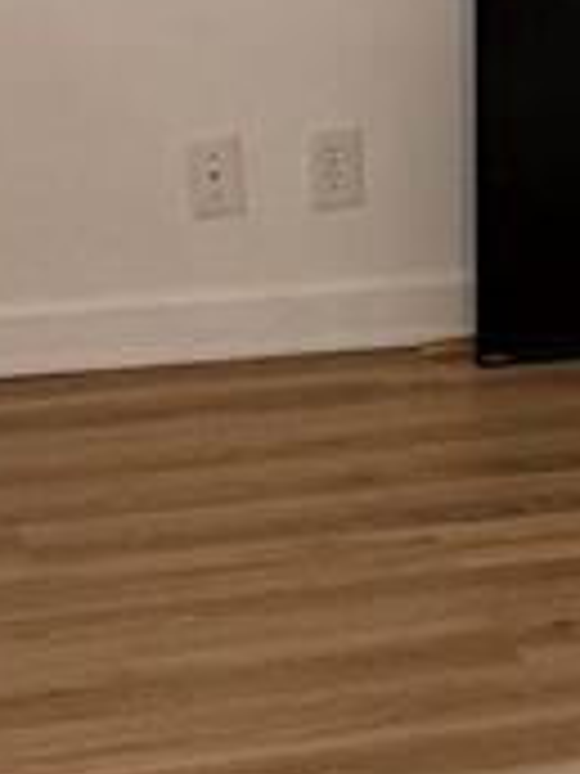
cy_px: 81
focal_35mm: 167
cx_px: 1030
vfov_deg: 11.8
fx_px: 3731
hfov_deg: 8.6
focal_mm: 6.76
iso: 400
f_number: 1.78
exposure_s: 1/60
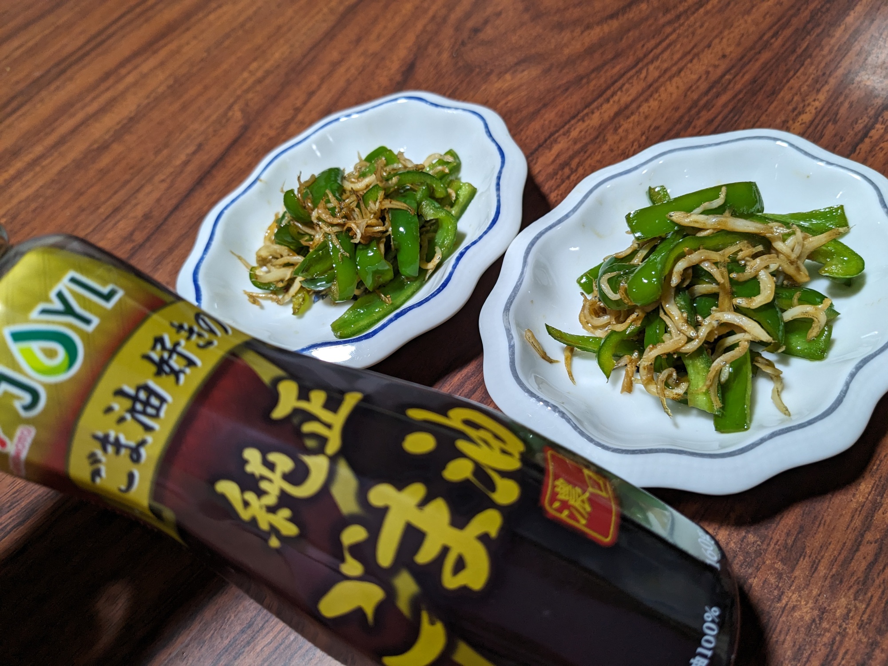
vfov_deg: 51.4
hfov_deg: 65.3
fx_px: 693
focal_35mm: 27
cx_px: 444
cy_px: 333
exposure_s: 1/30
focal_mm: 4.38
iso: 72
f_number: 1.73
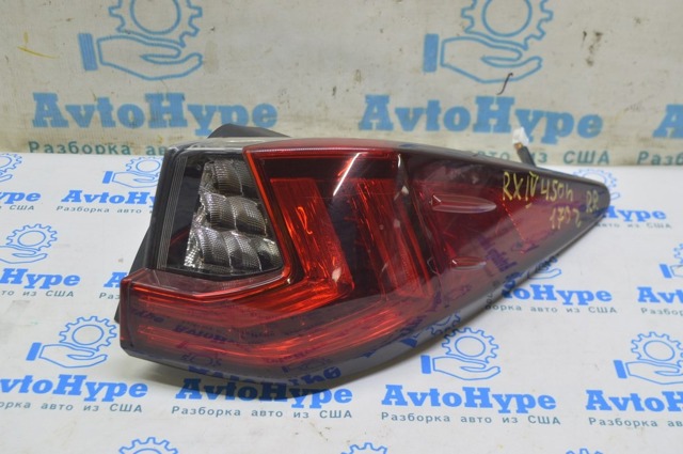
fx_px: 910
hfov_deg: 41.2
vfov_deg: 28.0
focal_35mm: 48
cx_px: 342
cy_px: 227
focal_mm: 32
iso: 400
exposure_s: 1/20
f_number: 5.6
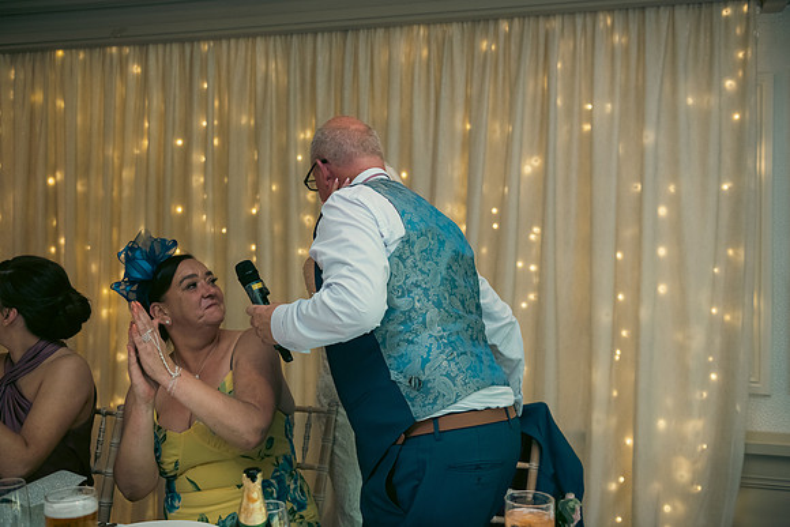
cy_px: 264
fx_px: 790
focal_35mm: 36
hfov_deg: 53.1
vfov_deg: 36.9
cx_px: 395
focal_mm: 36
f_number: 3.5
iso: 800
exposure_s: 1/160
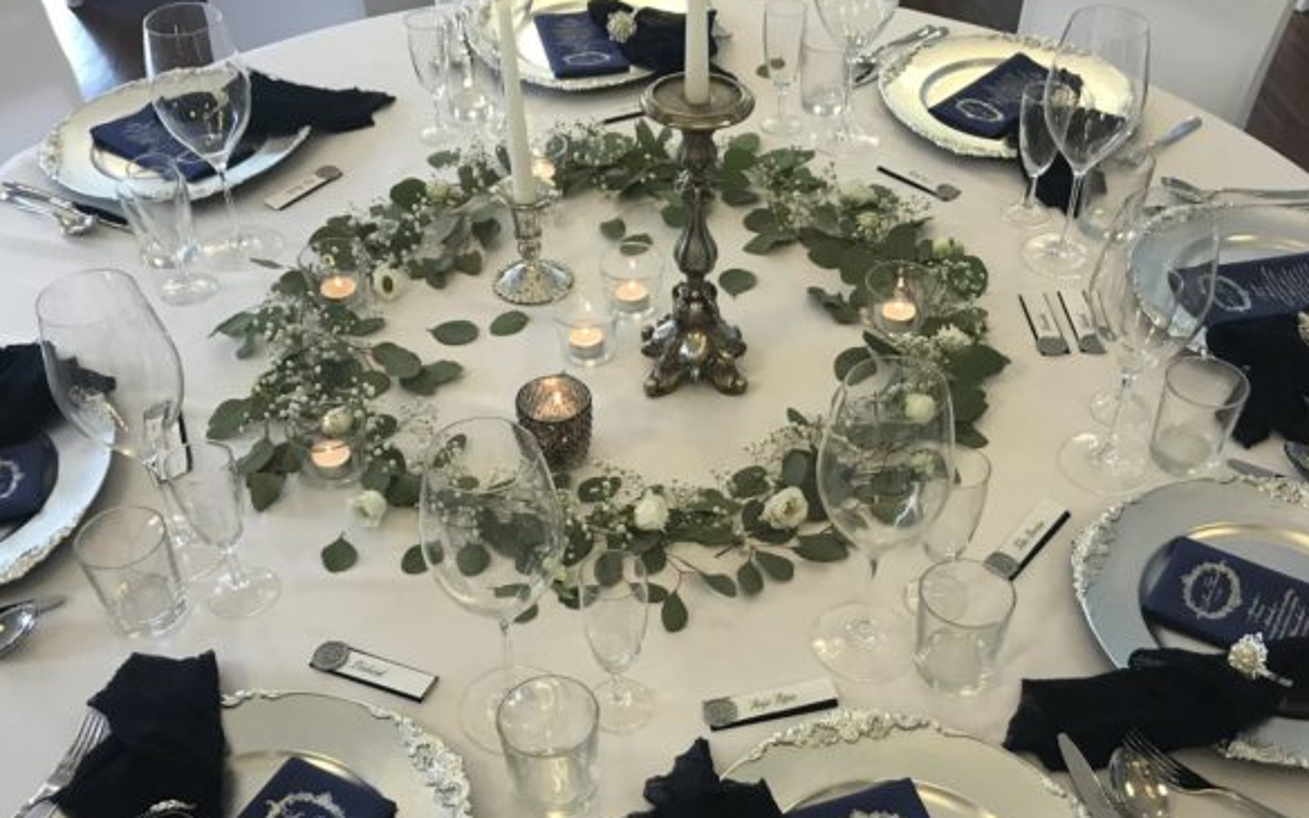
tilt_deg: -45.9
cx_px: 677
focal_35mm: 39
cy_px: 545
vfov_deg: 32.5
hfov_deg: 50.4
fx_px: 1391
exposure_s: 1/33
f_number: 1.8
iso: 25
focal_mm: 3.99
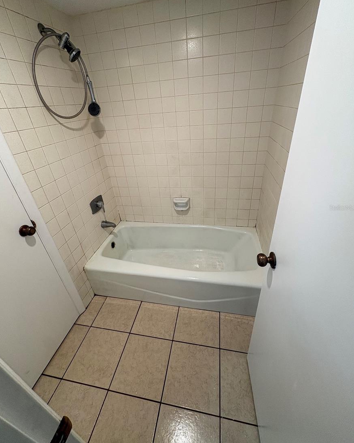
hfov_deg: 84.1
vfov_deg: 96.7
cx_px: 176
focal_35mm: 15
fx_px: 196
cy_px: 208
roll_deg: +5.3
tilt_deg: -28.2
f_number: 2.2
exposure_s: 1/60
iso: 125
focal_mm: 2.22
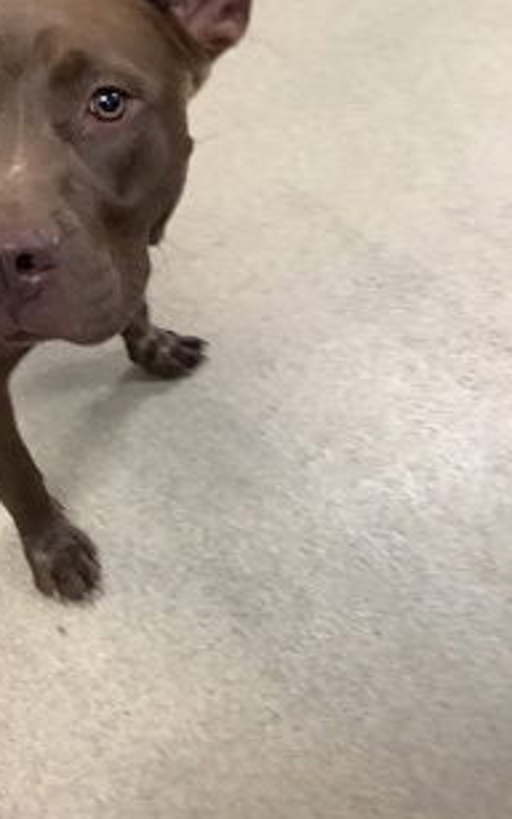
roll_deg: +7.0
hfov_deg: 28.0
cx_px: 105
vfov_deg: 44.1
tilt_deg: -42.0
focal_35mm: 45
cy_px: 320
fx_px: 1004
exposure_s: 1/50
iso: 320
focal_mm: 3.3
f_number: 2.4
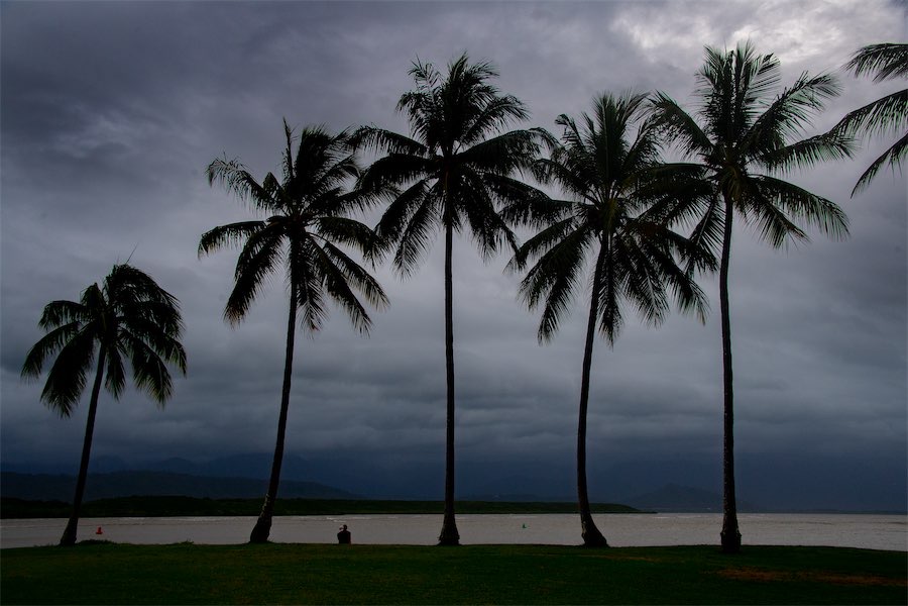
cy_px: 303
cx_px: 454
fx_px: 908
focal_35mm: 36
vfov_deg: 36.9
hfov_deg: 53.1
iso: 1600
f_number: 8
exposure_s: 1/500
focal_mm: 36
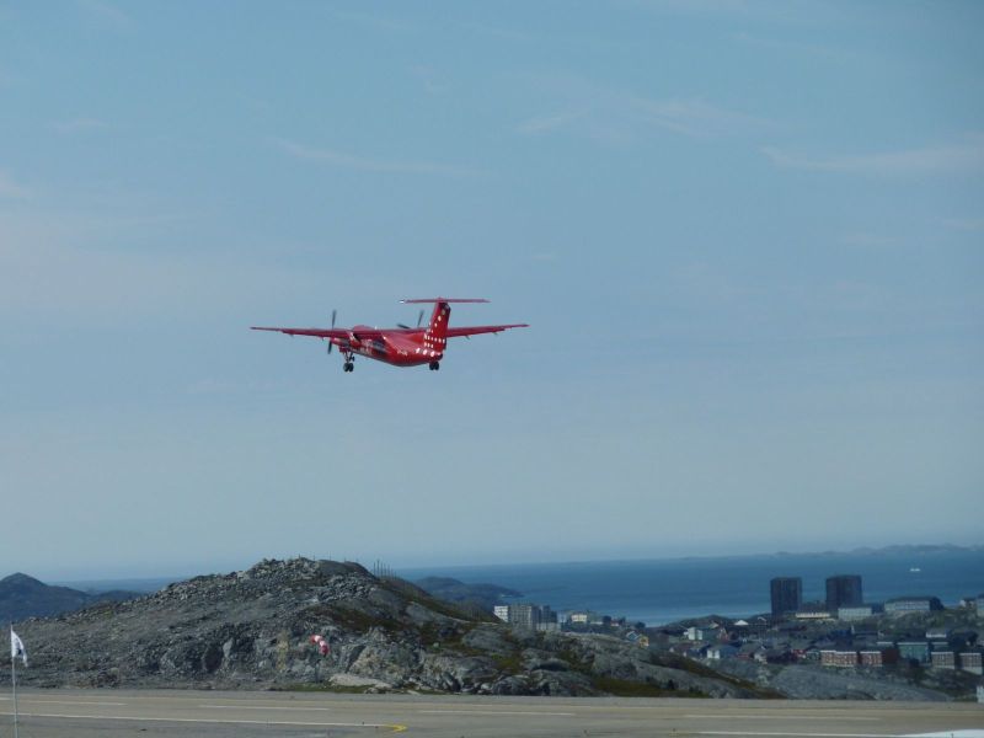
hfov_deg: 10.1
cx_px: 492
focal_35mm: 196
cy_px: 369
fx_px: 5572
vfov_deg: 7.6
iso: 80
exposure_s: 1/800
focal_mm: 32.1
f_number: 5.6
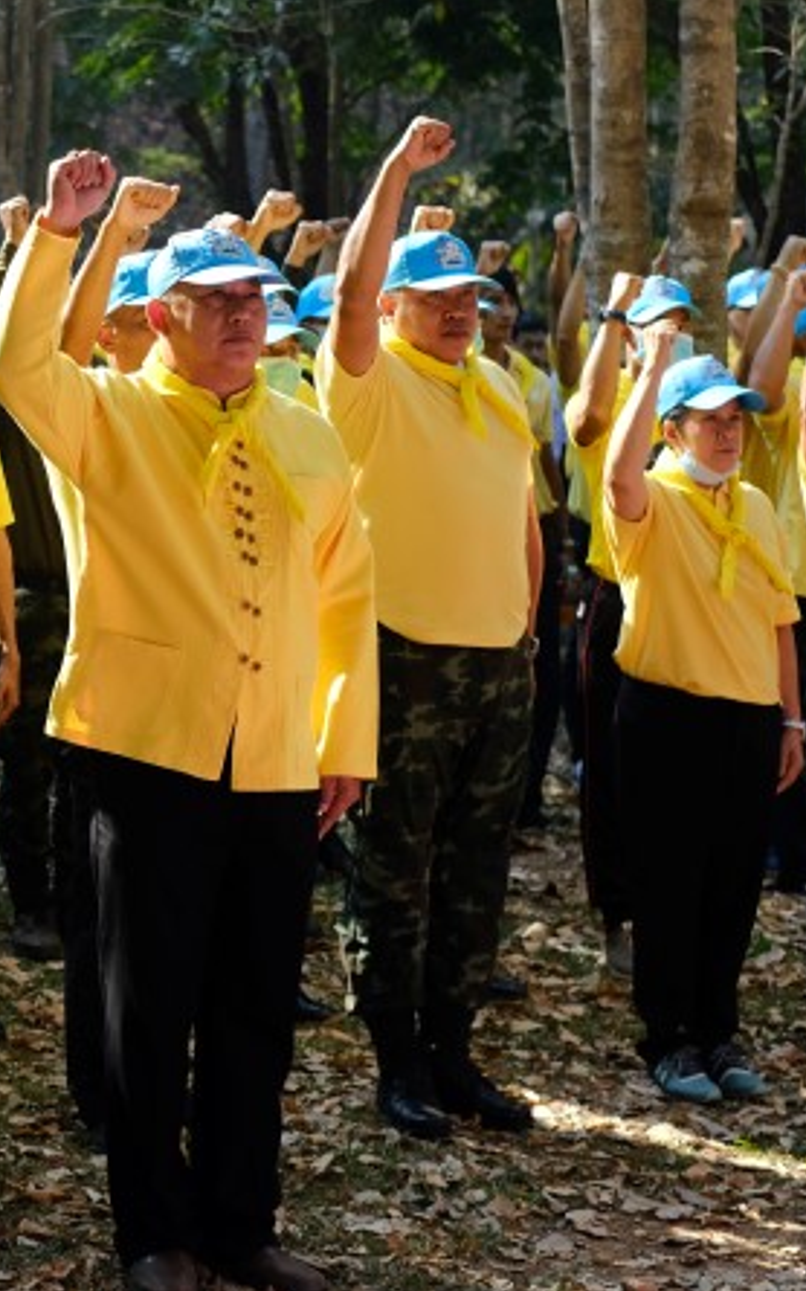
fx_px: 3410
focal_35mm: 97
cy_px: 527
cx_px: -168
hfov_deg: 13.1
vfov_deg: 21.4
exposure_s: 1/2000
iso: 800
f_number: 2.8
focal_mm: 35
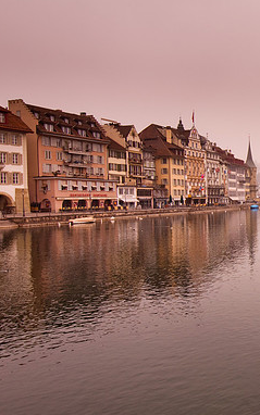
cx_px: 313
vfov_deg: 55.6
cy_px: 207
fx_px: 394
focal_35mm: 35
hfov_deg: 30.8
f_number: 9
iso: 200
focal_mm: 15
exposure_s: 1/320
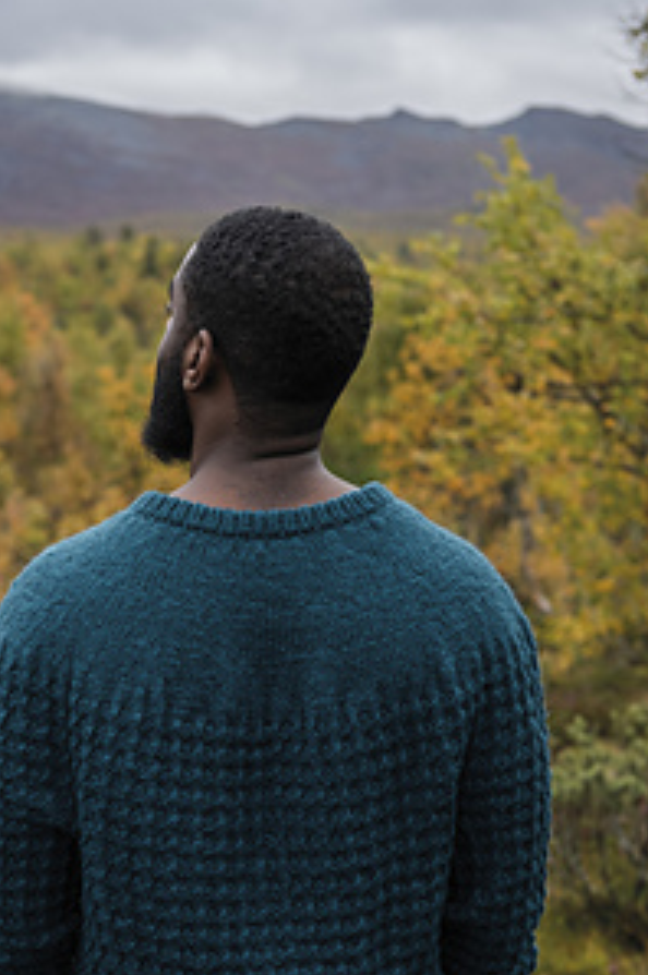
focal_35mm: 84
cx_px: 247
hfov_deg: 16.2
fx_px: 2273
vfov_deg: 24.0
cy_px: 730
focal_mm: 50
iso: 500
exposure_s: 1/800
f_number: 4
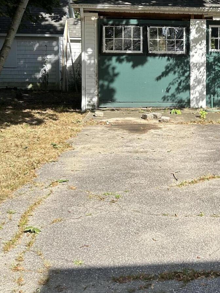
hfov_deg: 24.1
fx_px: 492
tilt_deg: -3.2
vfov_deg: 33.1
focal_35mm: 58
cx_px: 219
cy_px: 110
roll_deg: -0.2
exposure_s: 1/2208
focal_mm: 5.7
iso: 50
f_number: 1.5
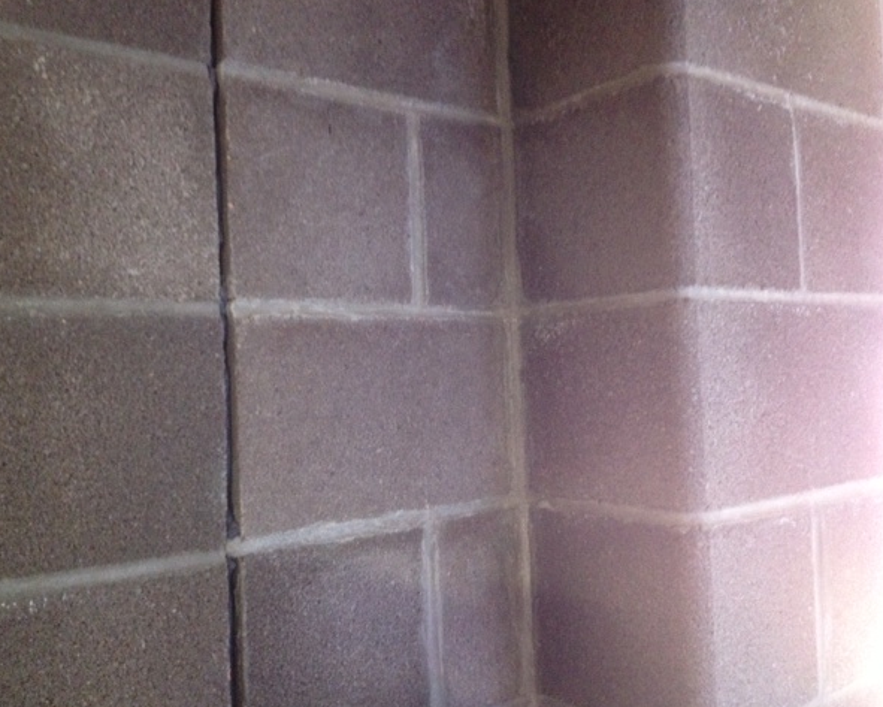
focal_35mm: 37
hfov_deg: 49.1
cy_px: 353
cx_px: 424
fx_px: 967
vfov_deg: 40.1
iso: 400
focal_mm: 4.28
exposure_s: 1/17
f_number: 2.4
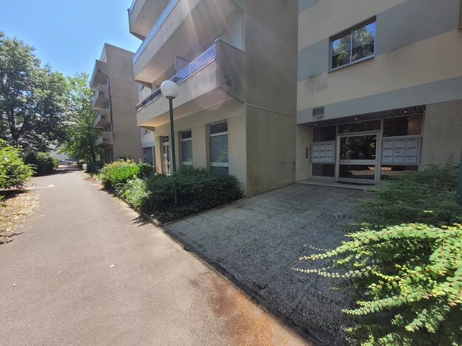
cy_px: 173
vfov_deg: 89.9
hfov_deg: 106.2
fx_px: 174
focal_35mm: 13
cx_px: 231
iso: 40
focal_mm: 1.74
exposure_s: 1/677
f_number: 2.2
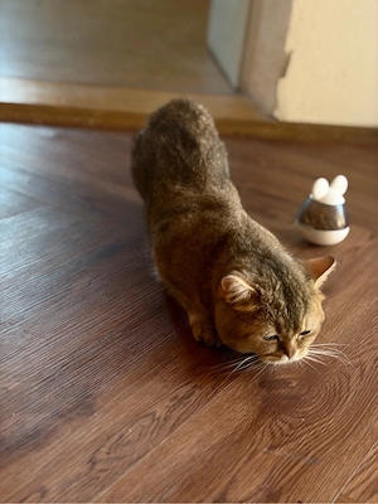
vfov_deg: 36.8
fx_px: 757
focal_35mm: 52
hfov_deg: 28.0
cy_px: 252
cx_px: 189
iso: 64
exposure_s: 1/50
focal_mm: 5.96
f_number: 1.6
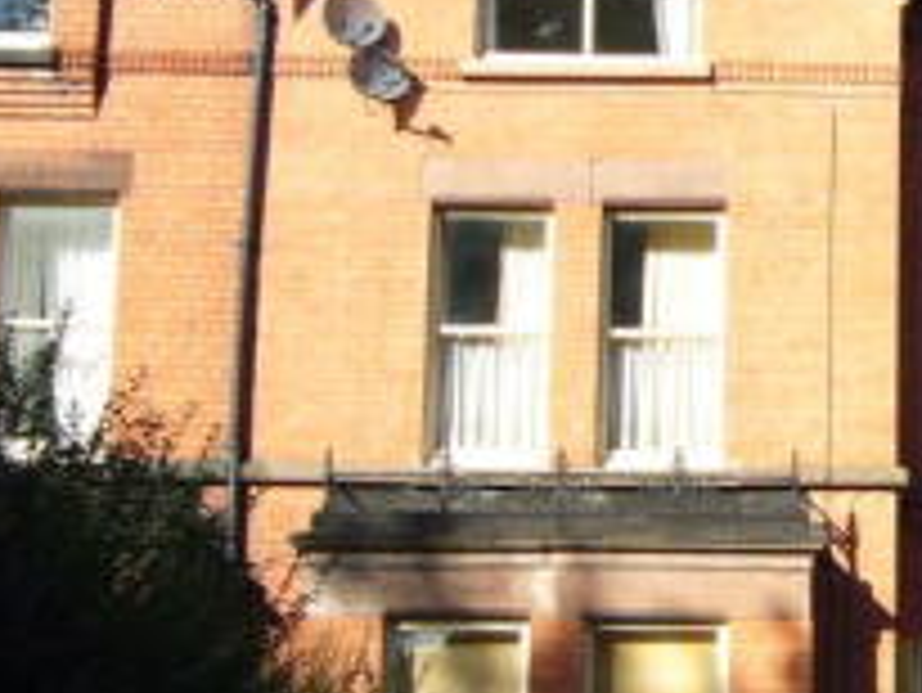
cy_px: 488
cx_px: 1050
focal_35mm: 105
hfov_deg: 17.9
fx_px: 2798
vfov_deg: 14.1
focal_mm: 6.1
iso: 80
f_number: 6.3
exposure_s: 1/125
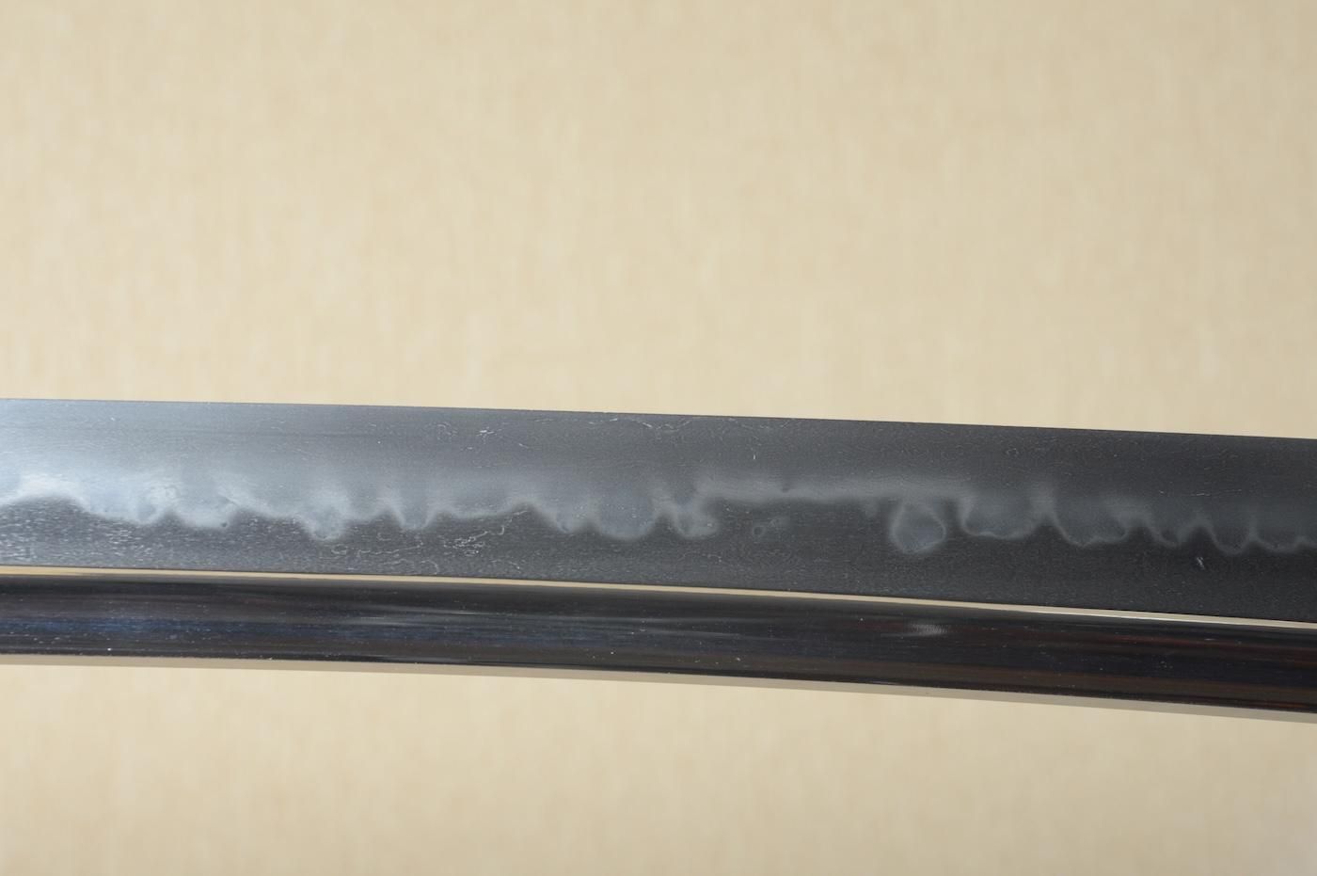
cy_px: 438
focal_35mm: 120
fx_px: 4386
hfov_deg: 17.1
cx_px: 658
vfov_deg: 11.4
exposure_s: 1/1.6
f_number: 11
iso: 400
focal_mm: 80
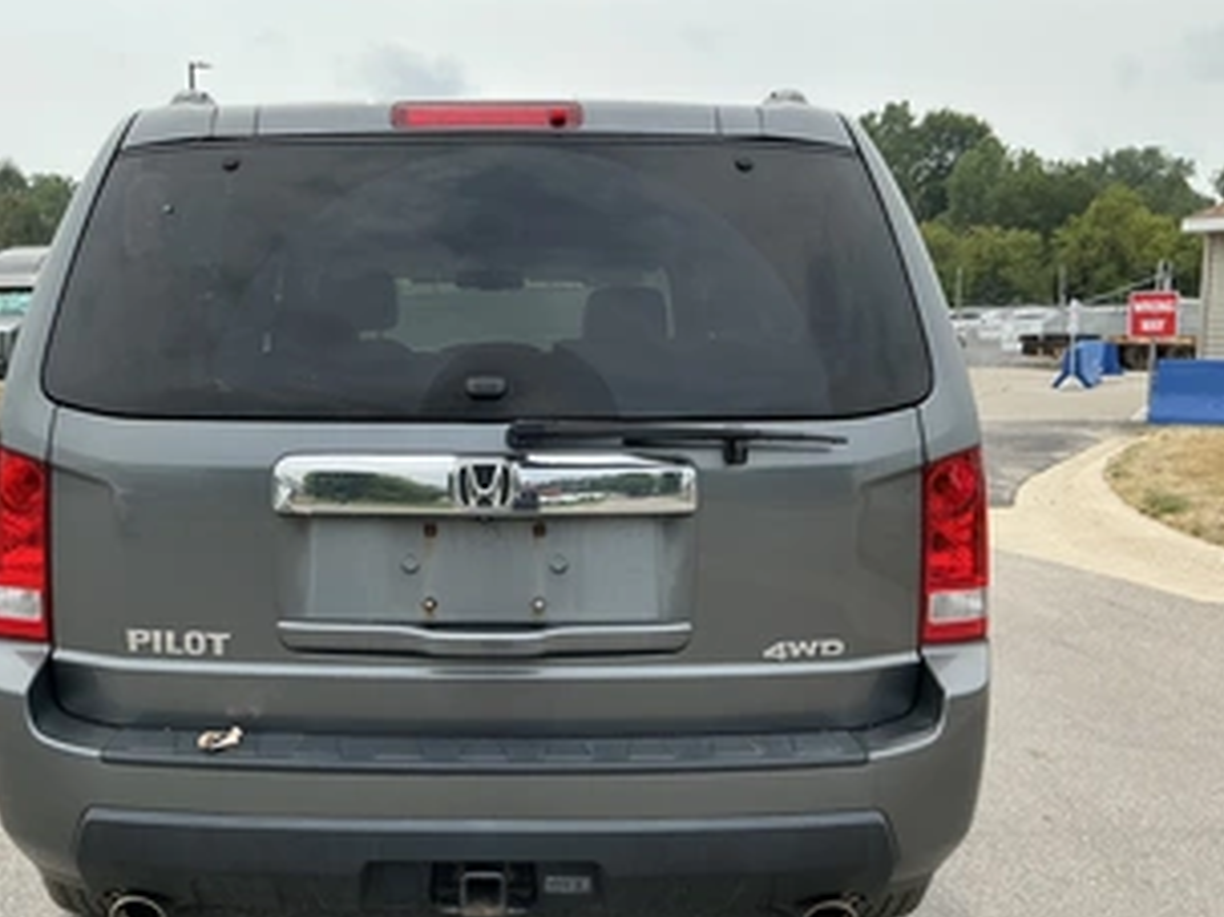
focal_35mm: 37
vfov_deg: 38.6
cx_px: 481
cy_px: 497
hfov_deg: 49.8
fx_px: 1308
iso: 25
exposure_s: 1/1076
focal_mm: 3
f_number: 1.8
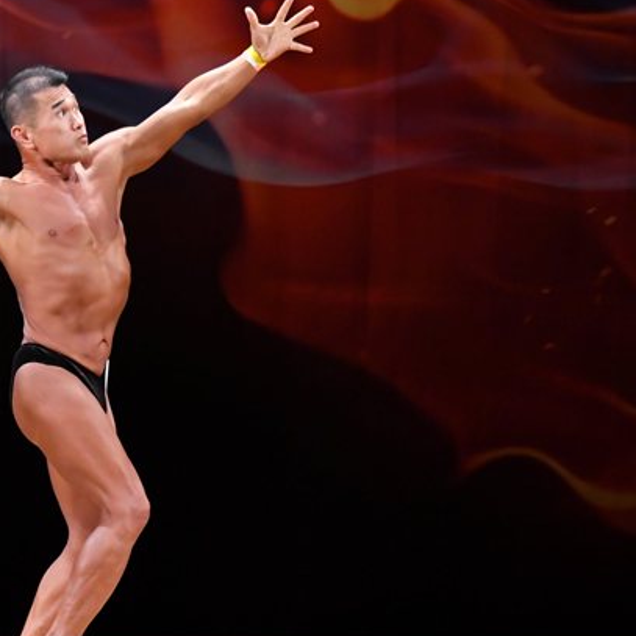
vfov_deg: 5.0
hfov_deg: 5.0
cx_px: 116
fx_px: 7296
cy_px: 355
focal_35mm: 351
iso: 4000
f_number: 5.6
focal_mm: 145
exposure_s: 1/400
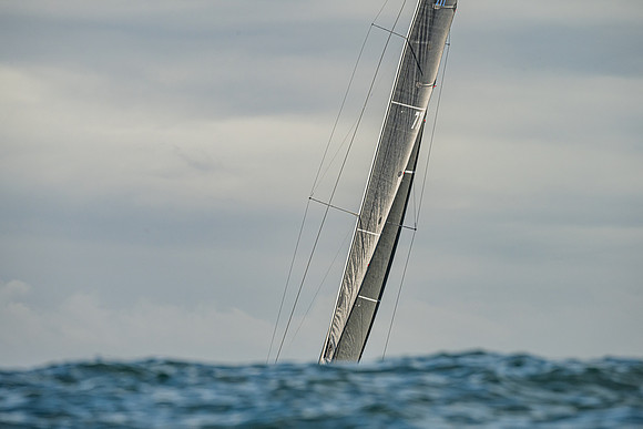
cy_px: 214
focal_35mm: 417
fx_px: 7453
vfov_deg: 3.3
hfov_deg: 4.9
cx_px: 322
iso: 320
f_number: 10
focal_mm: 400
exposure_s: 1/1600
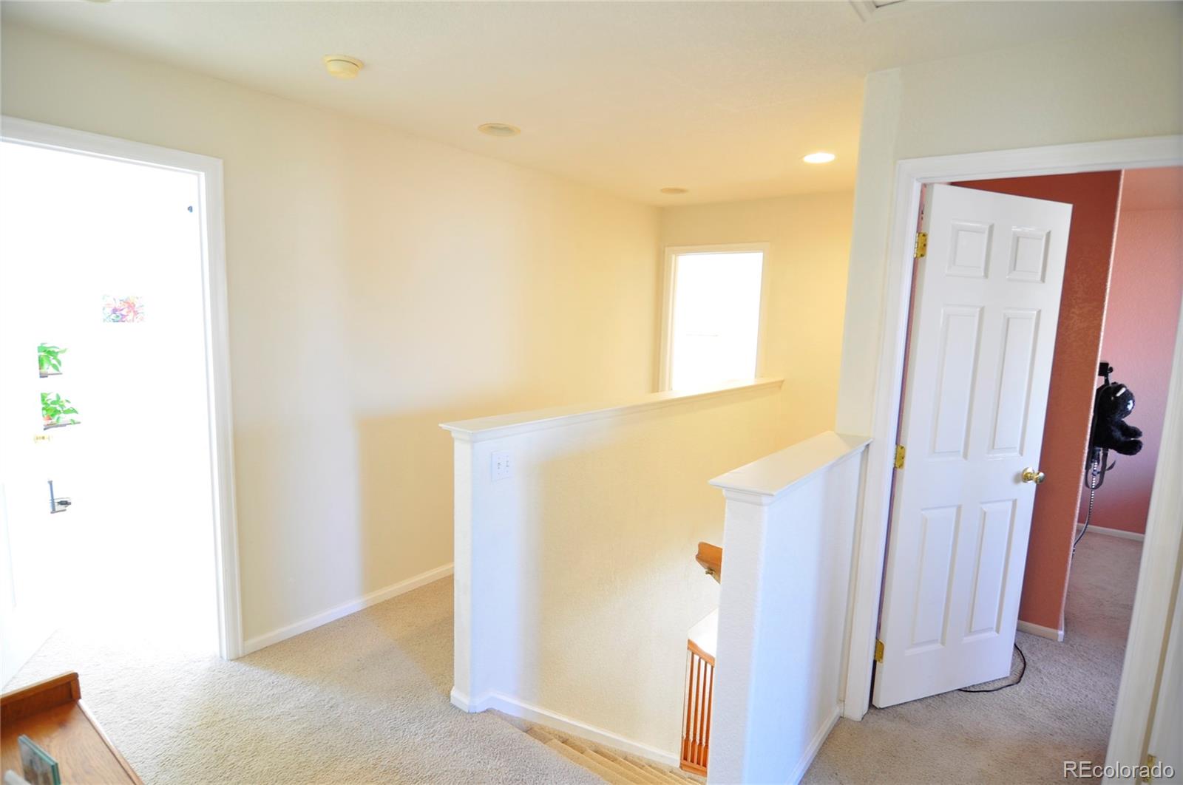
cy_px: 392
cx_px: 592
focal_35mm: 18
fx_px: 591
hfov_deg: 90.1
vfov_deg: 67.2
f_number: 4
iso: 200
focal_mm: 12
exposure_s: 1/6
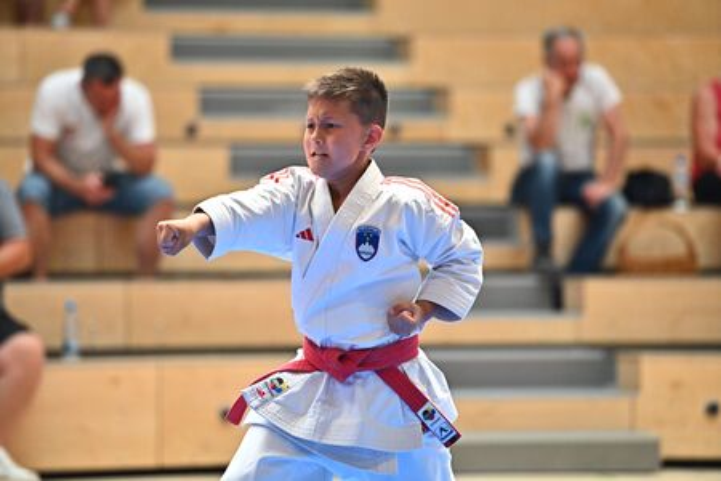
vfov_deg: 6.9
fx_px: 4005
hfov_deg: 10.3
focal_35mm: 200
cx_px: 360
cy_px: 240
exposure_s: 1/2000
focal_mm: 200
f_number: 2.8
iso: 2000
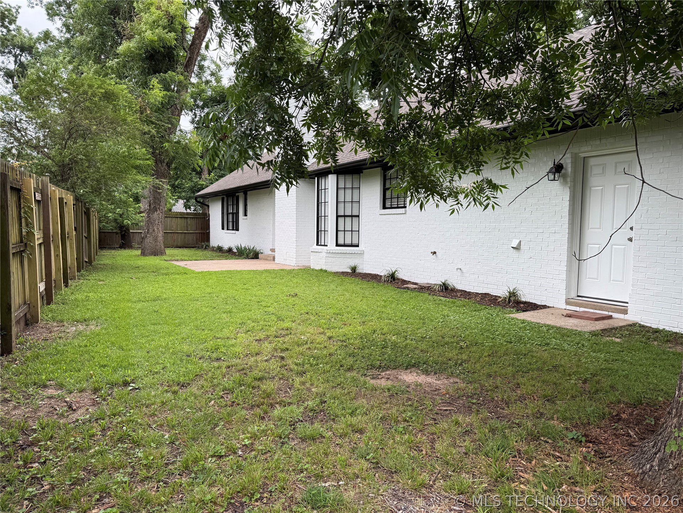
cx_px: 342
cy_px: 256
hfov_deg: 71.6
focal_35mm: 24
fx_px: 474
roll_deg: -0.9
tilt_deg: -3.3
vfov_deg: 56.8
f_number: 1.78
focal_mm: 6.76
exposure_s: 1/484
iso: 80
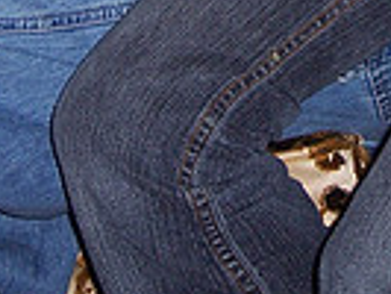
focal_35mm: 170
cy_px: -293
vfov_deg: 8.3
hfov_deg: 11.6
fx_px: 1922
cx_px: 341
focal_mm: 8
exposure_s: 1/60
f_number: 2.8
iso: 100
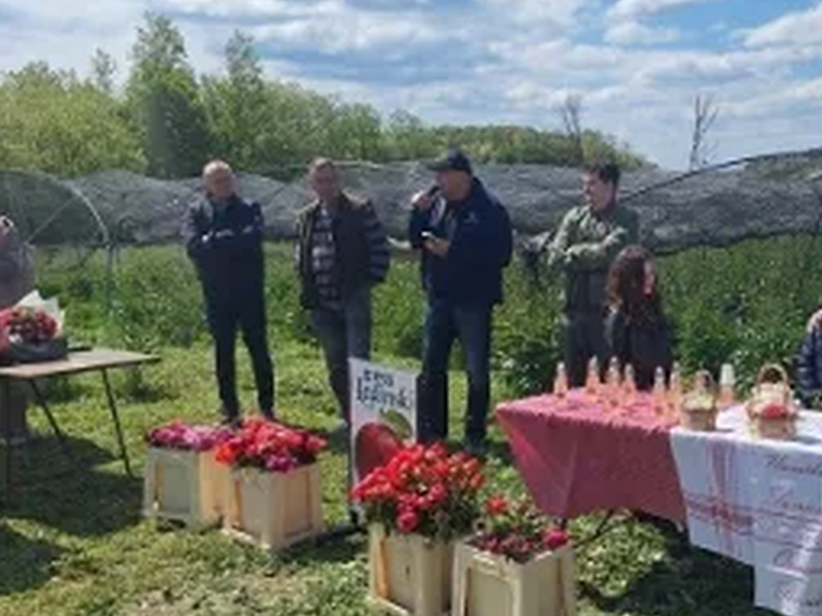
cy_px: 332
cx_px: 567
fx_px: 878
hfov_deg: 49.0
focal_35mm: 37
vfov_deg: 38.6
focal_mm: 5.54
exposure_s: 1/4525
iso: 40
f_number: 1.8
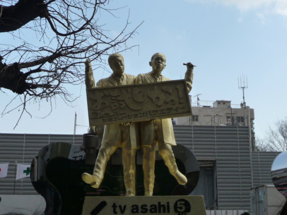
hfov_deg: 35.5
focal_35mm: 54
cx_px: 144
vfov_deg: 27.0
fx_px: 448
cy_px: 108
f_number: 3.5
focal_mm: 5.3
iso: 160
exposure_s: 1/640
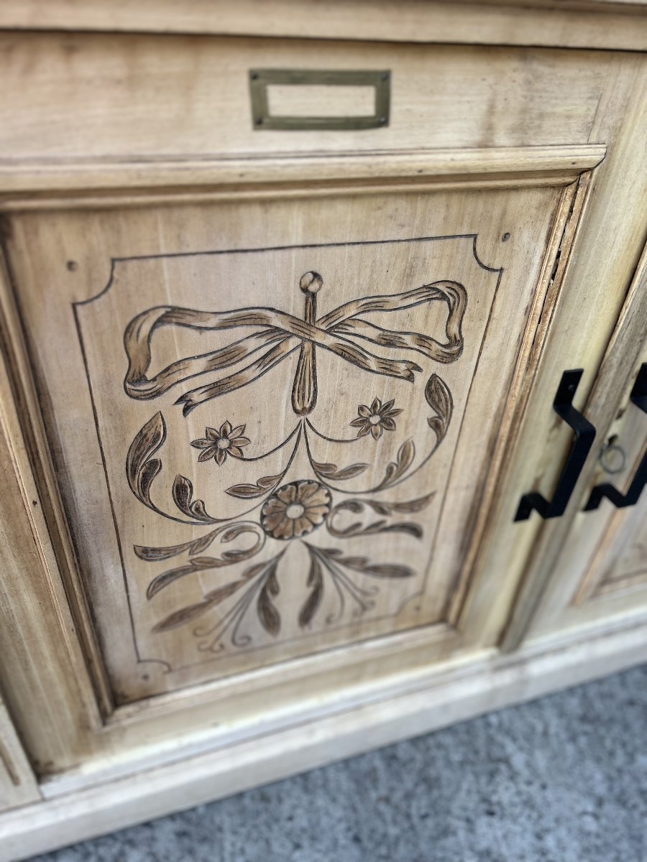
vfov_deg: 67.3
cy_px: 431
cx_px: 324
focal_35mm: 26
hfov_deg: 53.1
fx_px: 648
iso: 40
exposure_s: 1/176
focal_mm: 5.7
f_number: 1.5
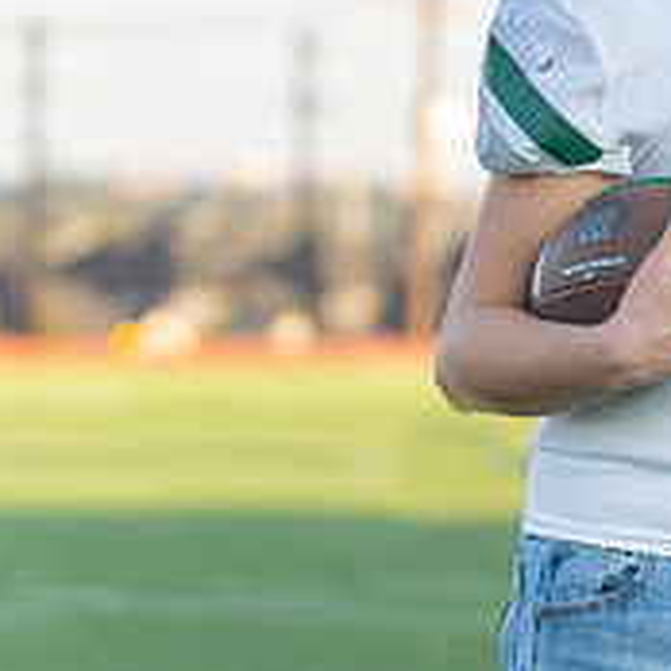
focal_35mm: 288
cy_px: 162
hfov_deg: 6.0
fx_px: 6316
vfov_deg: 6.1
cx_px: 883
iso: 100
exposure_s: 1/320
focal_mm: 99
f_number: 2.8
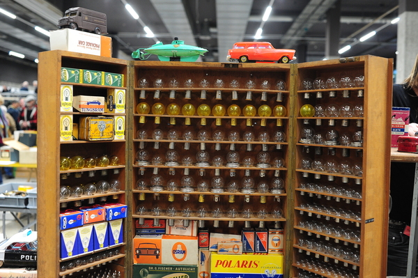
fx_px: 406
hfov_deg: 54.5
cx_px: 209
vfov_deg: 37.8
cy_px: 139
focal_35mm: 35
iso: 1600
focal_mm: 35
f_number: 4
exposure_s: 1/40
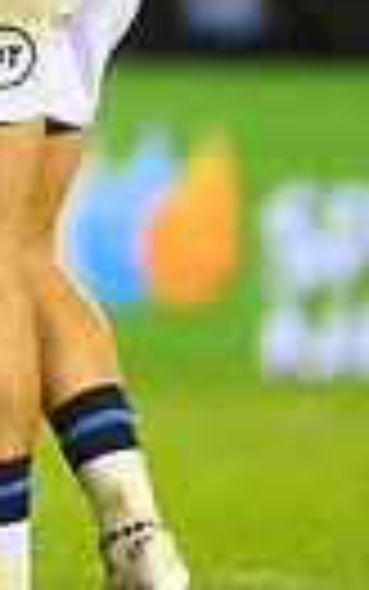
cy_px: -178
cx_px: -930
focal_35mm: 2011
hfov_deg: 0.7
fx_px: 32322
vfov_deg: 1.0
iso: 6400
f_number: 3.2
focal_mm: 400
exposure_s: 1/800
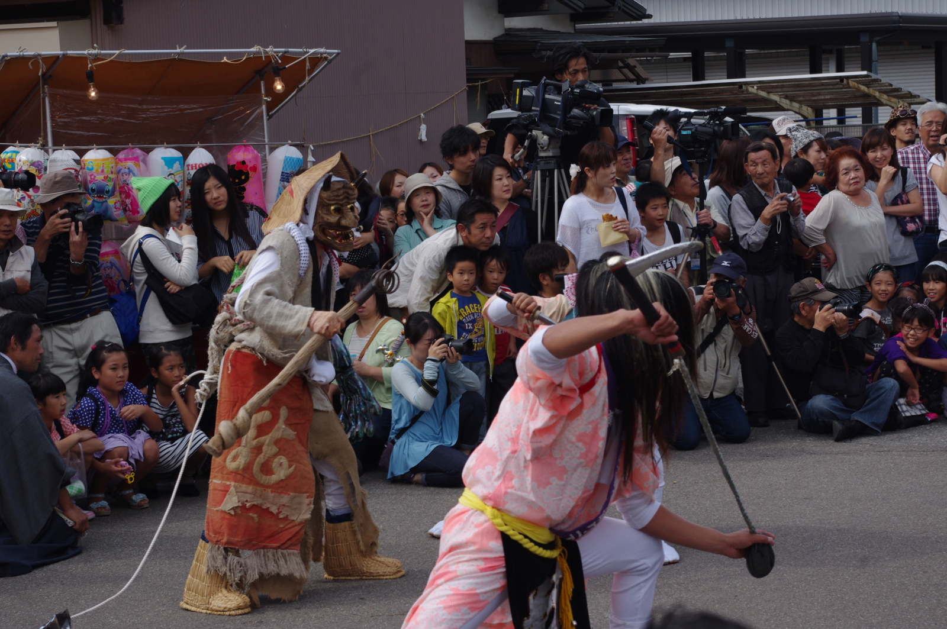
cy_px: 314
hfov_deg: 24.8
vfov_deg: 16.6
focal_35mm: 82
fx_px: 2155
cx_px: 474
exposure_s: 1/320
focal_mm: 55
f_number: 8
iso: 200
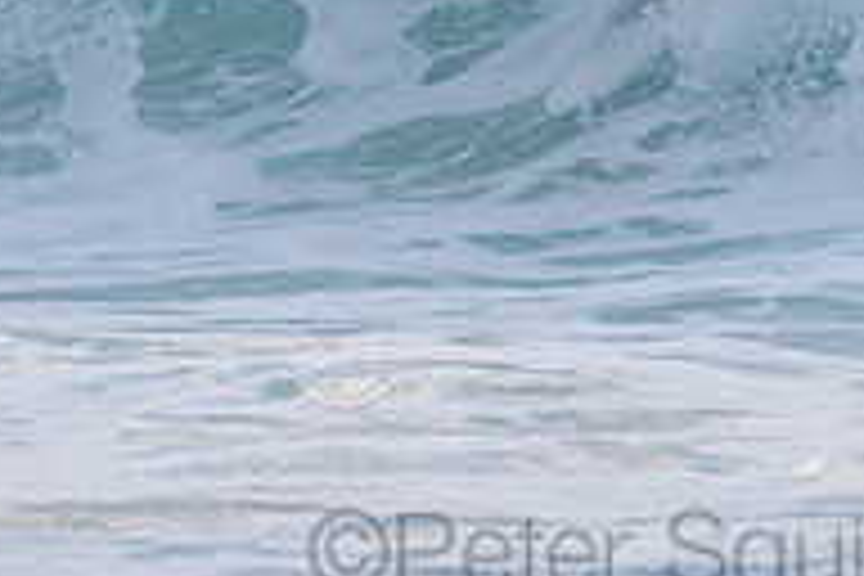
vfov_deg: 0.7
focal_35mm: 1852
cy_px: -212
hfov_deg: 1.1
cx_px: 617
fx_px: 44445
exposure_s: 1/1250
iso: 360
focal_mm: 500
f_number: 5.6
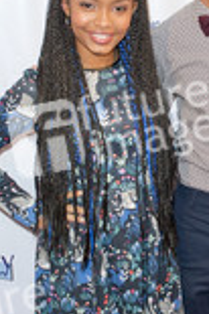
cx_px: 171
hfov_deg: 21.6
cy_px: 231
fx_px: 541
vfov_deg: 31.9
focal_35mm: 62
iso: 500
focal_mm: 24
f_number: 5.6
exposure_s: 1/320
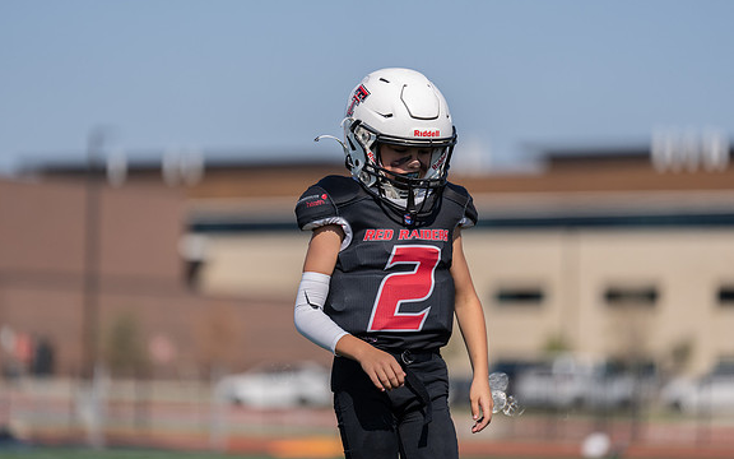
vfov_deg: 6.0
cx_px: 366
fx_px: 4401
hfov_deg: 9.5
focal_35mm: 220
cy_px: 218
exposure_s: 1/2500
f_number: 2.8
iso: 100
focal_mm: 200
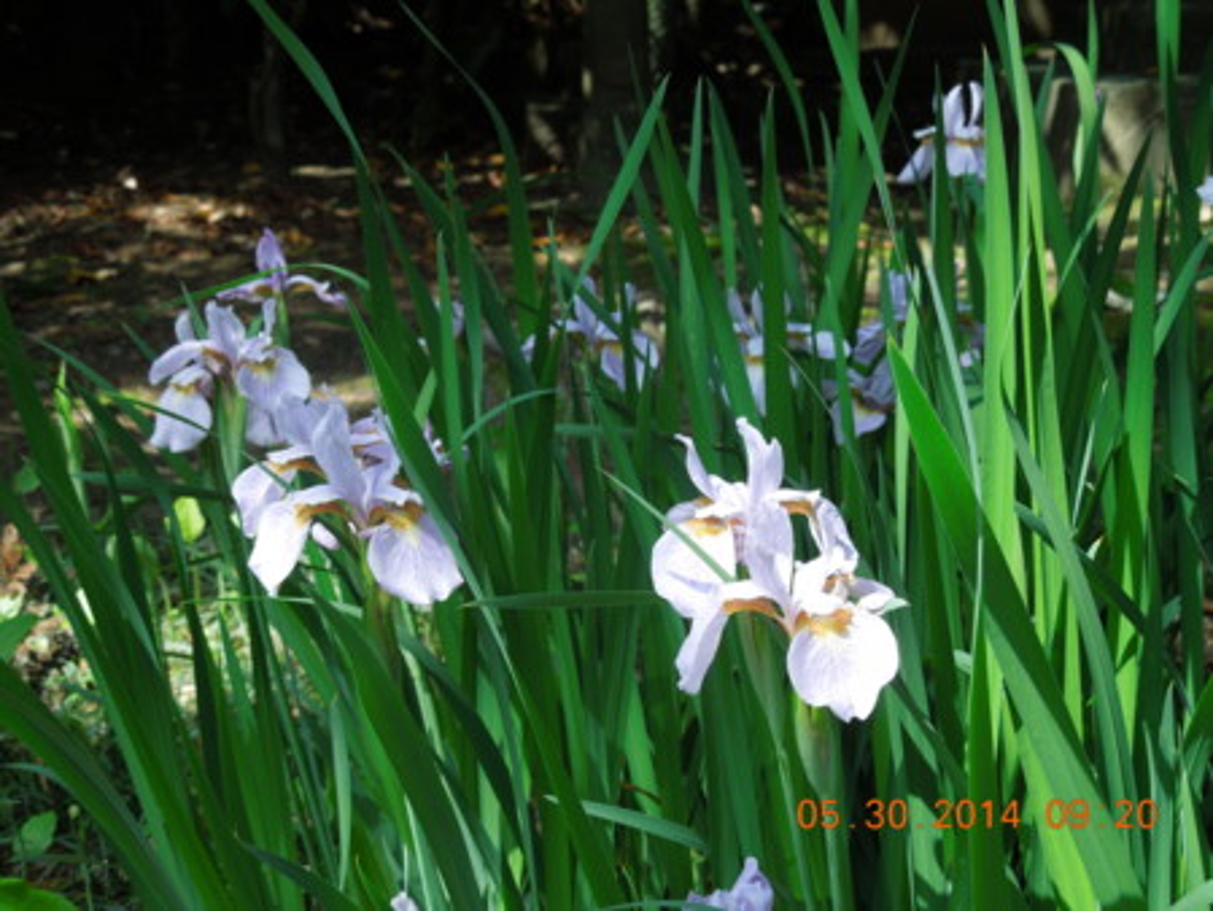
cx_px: 606
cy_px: 456
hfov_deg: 31.7
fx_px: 2139
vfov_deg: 24.0
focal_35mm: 61
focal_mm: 11
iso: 100
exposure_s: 1/125
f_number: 4.3
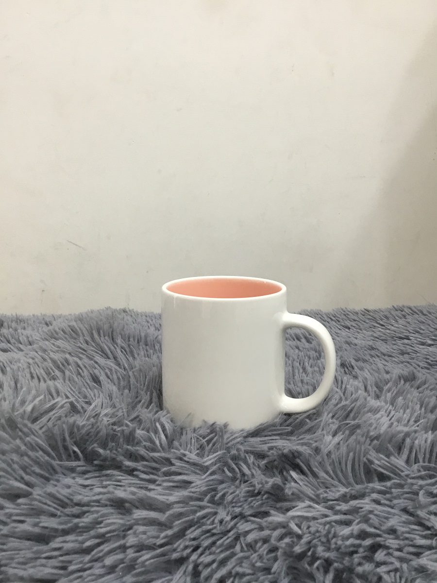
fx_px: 522
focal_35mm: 31
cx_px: 218
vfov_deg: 58.4
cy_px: 292
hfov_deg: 45.4
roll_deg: +1.1
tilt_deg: -10.6
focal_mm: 3.3
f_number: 2.4
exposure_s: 1/33
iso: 80
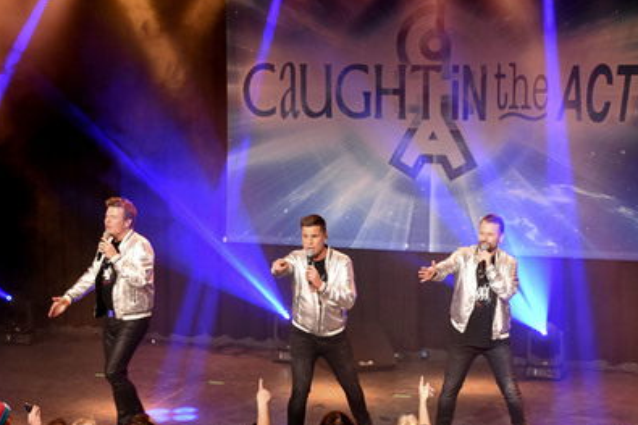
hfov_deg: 22.9
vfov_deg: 15.3
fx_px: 1577
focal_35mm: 89
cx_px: 304
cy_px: 239
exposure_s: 1/80
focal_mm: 52
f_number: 5.6
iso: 1600
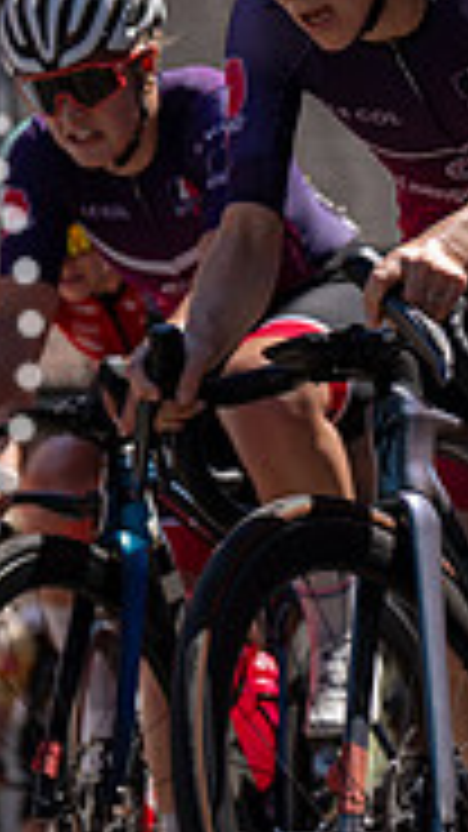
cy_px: 101
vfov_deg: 6.9
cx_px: 320
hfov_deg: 3.9
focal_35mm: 312
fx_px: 6886
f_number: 4
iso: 100
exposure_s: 1/1600
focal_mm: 95
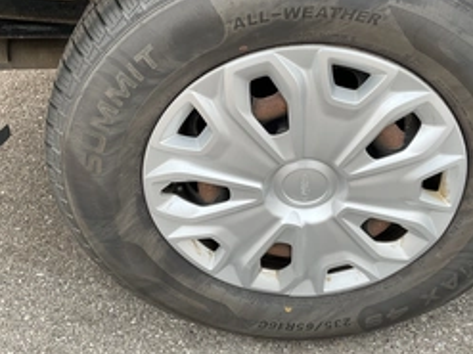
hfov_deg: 40.2
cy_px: 132
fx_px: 642
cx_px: 289
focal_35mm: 47
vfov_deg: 30.7
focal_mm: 3
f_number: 1.8
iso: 25
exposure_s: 1/122
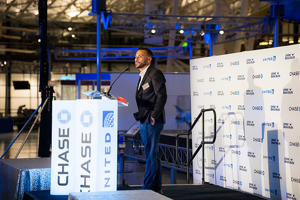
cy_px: 100
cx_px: 150
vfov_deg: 15.2
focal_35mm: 90
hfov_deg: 22.6
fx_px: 750
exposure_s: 1/160
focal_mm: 90
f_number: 2.8
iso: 1600
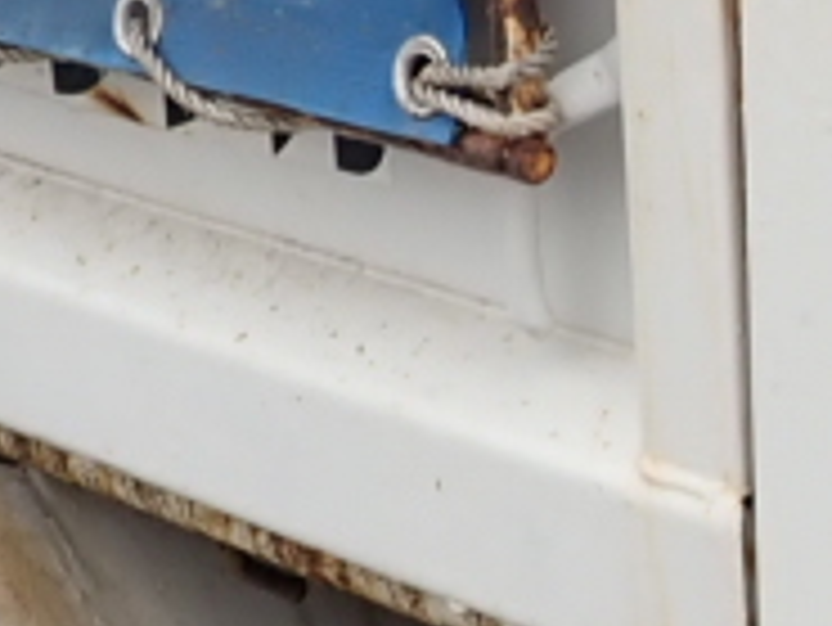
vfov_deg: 8.6
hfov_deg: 11.3
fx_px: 4161
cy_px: 126
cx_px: 765
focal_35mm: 173
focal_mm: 4.5
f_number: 2.8
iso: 100
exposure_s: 1/80
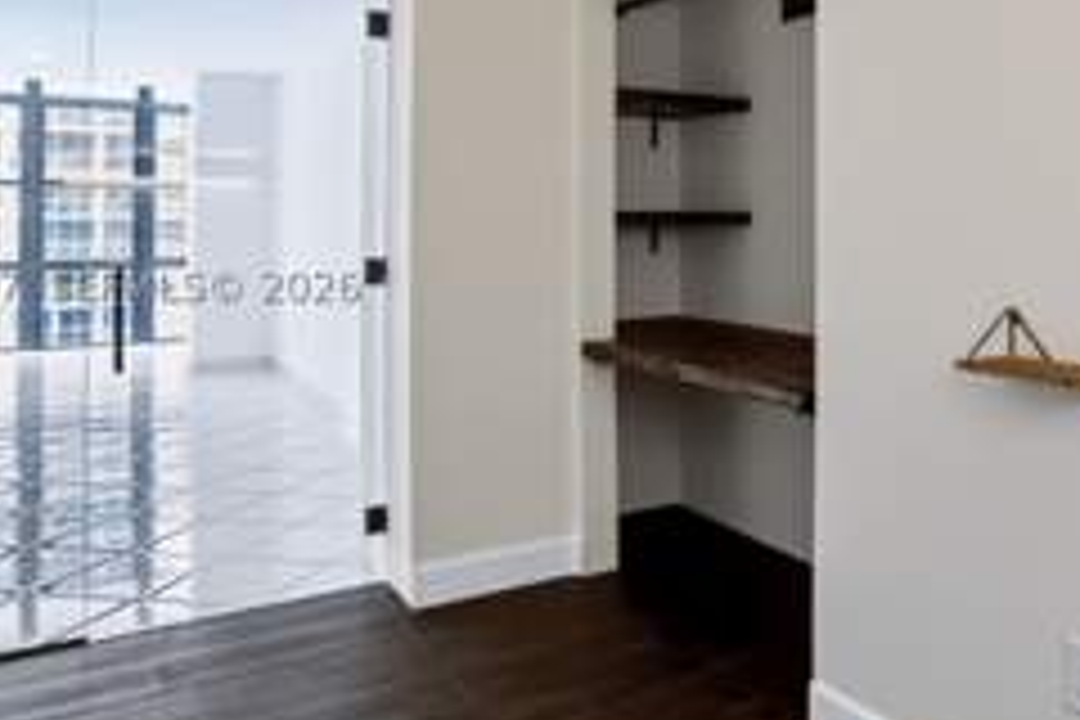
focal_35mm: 30
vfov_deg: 43.3
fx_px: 900
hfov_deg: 57.5
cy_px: 281
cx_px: 860
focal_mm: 10
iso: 200
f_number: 4
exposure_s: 1/320
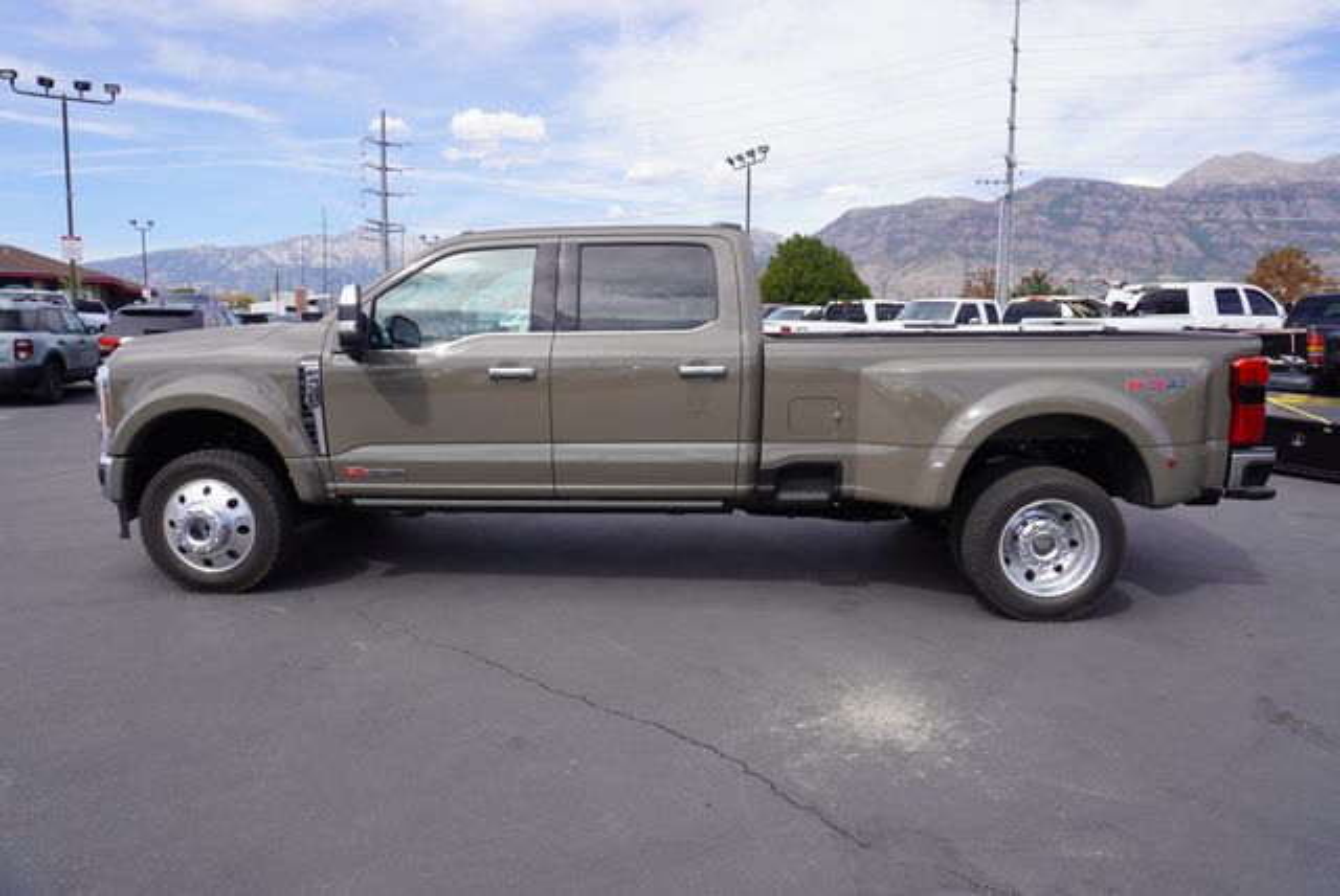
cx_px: 670
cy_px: 448
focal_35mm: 24
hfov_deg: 73.7
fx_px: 894
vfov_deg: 53.2
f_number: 9
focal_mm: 16
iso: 100
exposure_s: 1/125
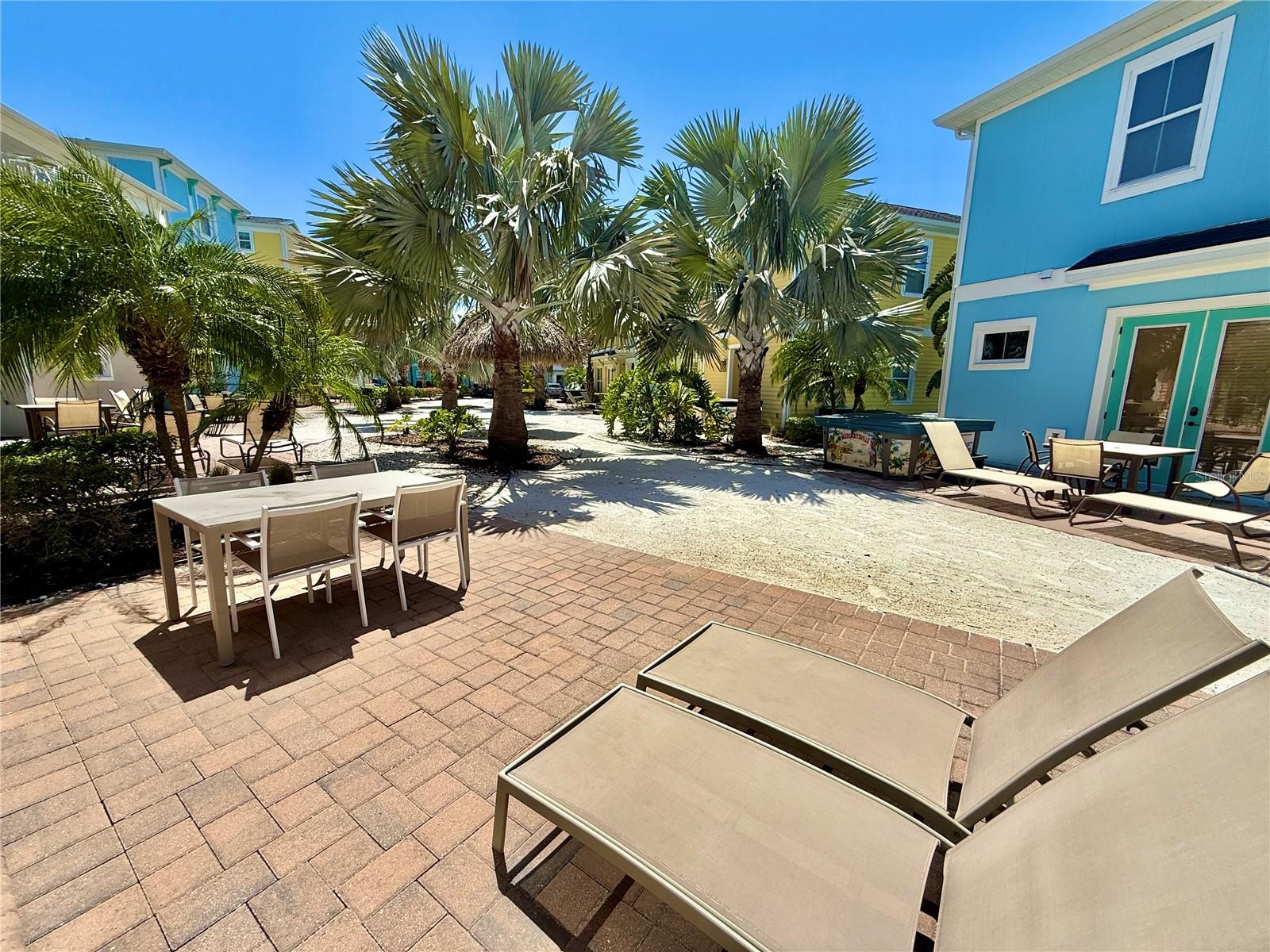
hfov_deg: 102.1
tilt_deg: -10.5
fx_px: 514
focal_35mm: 14
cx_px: 635
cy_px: 476
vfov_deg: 85.7
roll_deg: -1.1
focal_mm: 2.22
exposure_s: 1/3460
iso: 50
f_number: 2.2
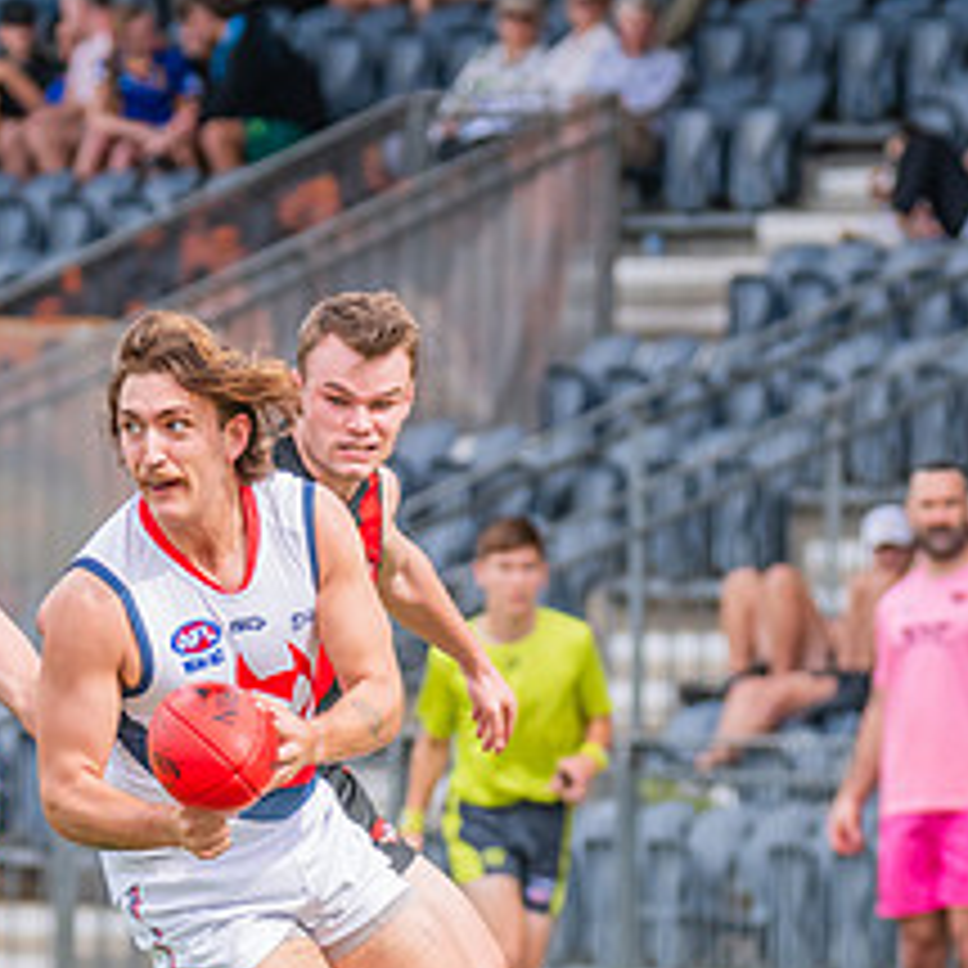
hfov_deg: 2.9
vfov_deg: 2.9
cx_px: 128
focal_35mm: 611
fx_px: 19331
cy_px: 684
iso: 800
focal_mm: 220
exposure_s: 1/1250
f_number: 6.3
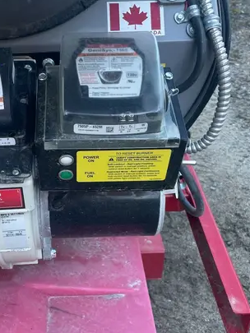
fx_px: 452
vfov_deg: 40.2
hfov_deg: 30.6
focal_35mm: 47
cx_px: 77
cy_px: 200
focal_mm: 4.2
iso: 64
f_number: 1.6
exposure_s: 1/121
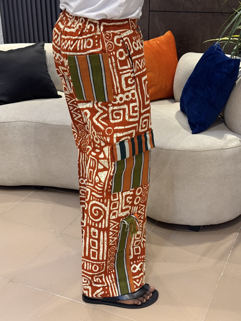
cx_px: 120
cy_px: 160
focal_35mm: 48
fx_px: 446
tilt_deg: -23.0
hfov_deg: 30.3
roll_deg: +0.0
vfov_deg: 39.7
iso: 200
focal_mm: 6.76
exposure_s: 1/33
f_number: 1.78
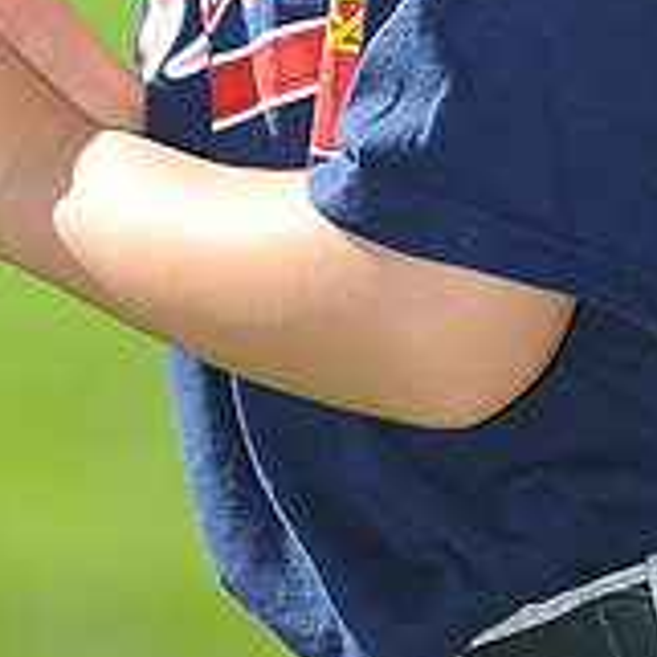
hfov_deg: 2.9
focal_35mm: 612
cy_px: -445
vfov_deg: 2.9
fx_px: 13141
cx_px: 318
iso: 200
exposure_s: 1/800
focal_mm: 200
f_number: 4
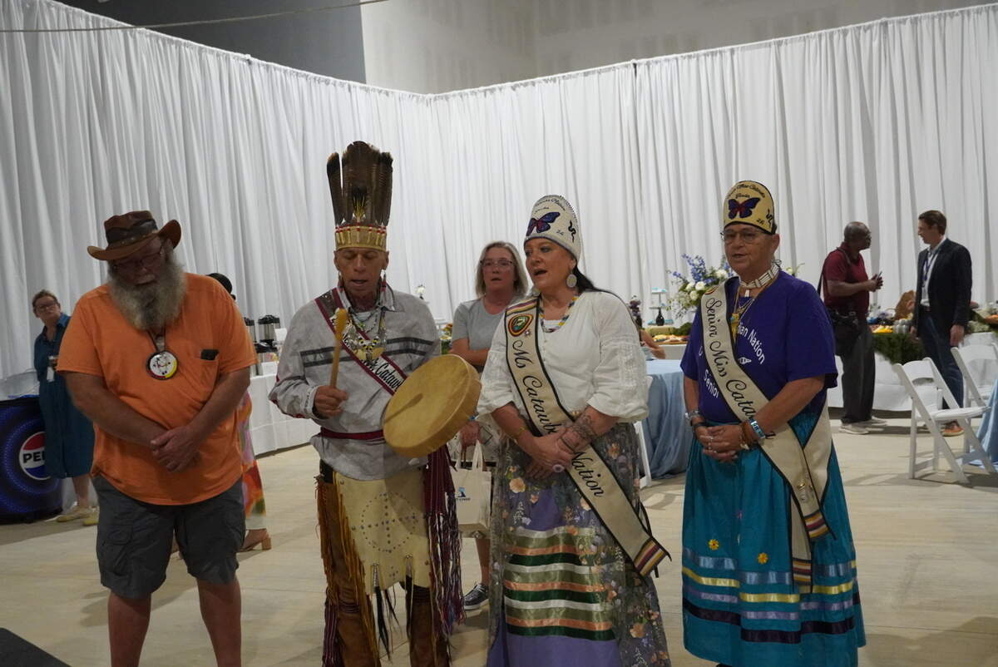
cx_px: 499
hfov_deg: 47.9
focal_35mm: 40
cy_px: 334
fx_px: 1124
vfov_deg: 33.1
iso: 5000
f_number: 4.5
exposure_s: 1/160
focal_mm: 27
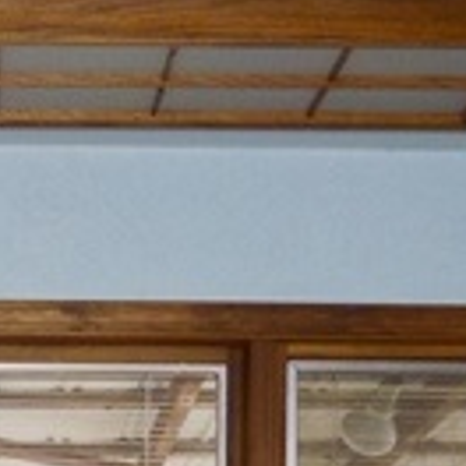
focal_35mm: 124
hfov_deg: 13.9
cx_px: 46
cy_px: 837
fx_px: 1889
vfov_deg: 12.8
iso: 125
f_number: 3.3
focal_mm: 5.2
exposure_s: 1/8
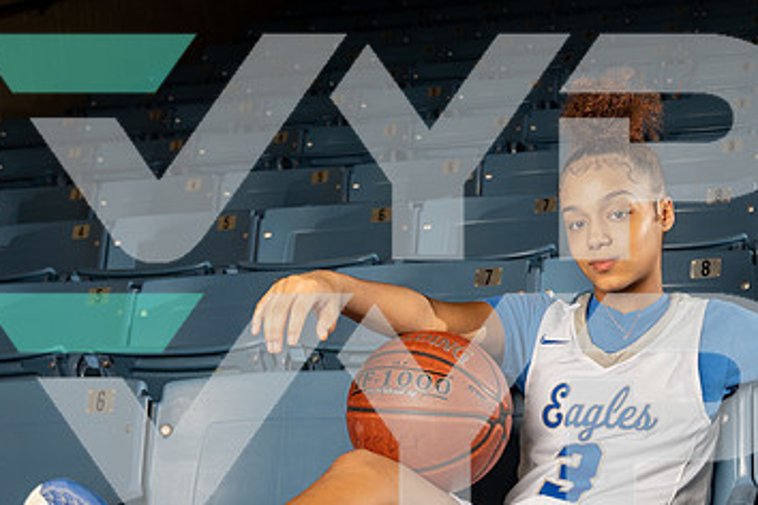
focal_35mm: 59
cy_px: 408
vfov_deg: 22.7
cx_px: 525
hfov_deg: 33.5
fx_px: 1242
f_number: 5
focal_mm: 36
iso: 320
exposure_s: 1/250
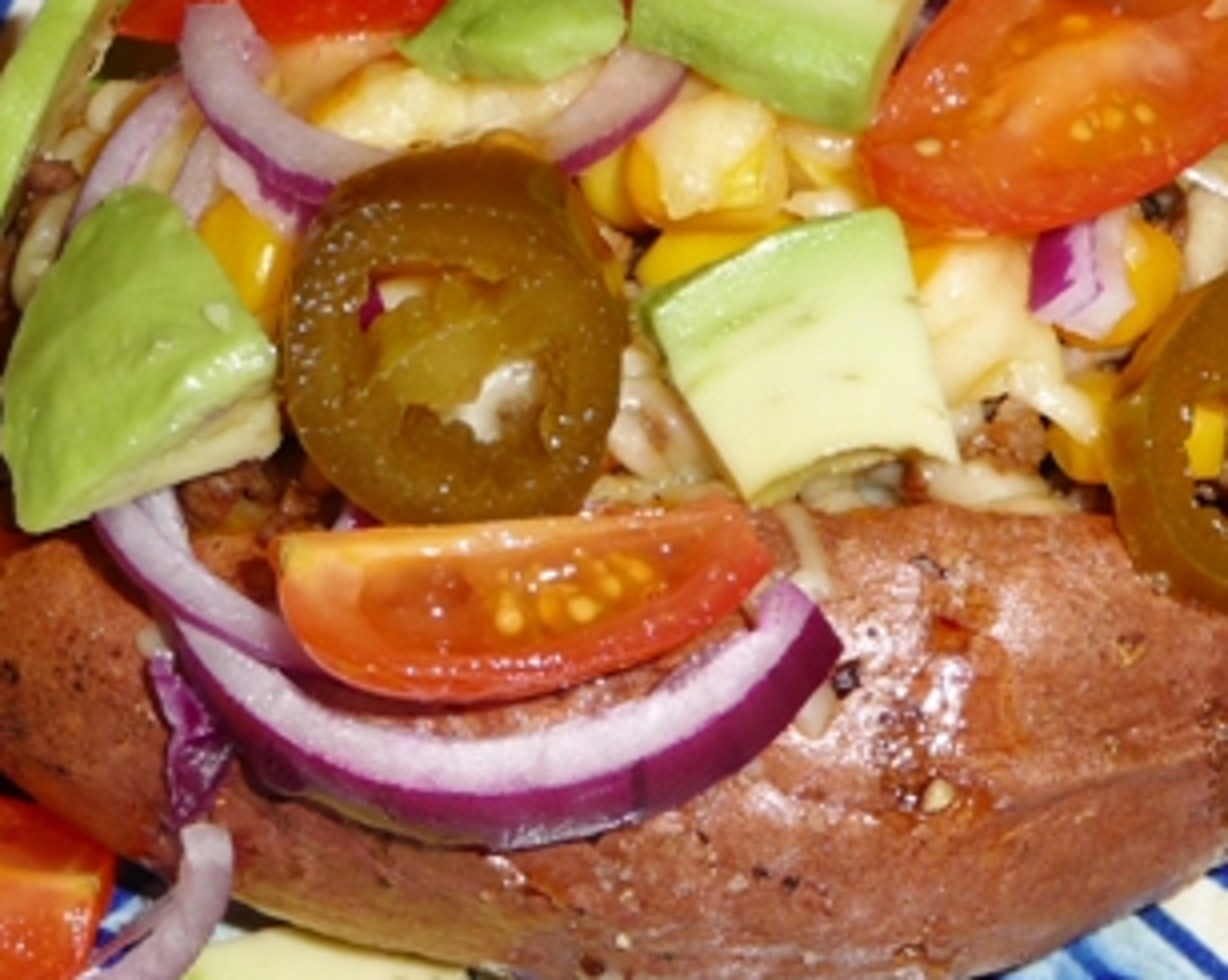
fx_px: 4067
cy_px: 580
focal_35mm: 112
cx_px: 592
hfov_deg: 17.2
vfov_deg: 13.7
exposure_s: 1/30
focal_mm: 9.3
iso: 100
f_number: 4.3
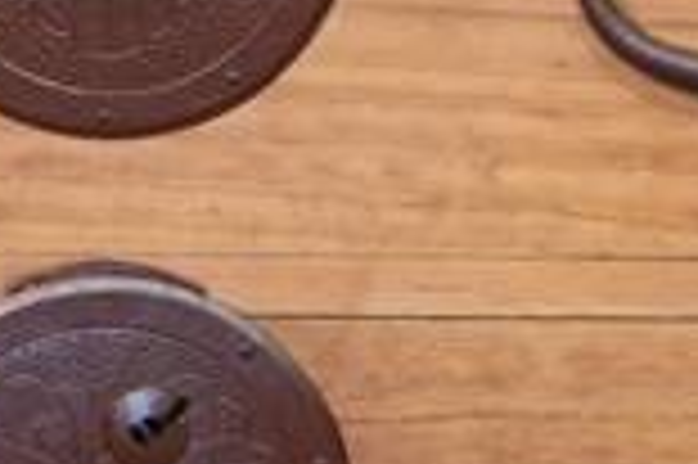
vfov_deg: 2.2
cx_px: 500
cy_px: -430
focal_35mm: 630
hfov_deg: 3.3
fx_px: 12202
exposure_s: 1/100
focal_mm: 90
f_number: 4
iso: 1250
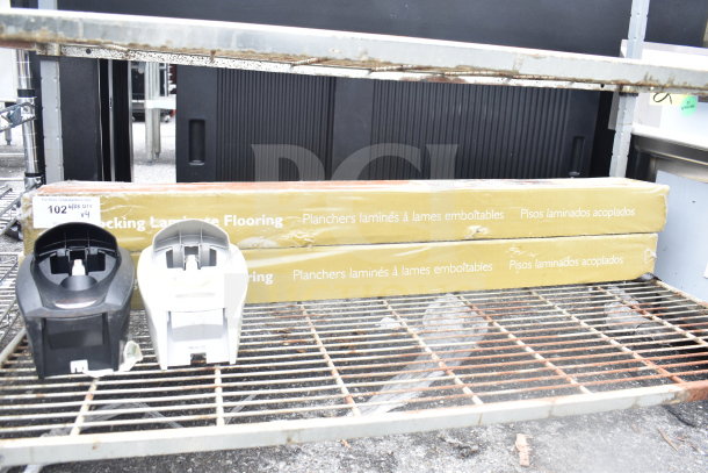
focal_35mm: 30
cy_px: 236
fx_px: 590
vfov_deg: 43.6
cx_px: 354
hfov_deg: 61.9
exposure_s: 1/80
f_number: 4.5
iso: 200
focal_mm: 20
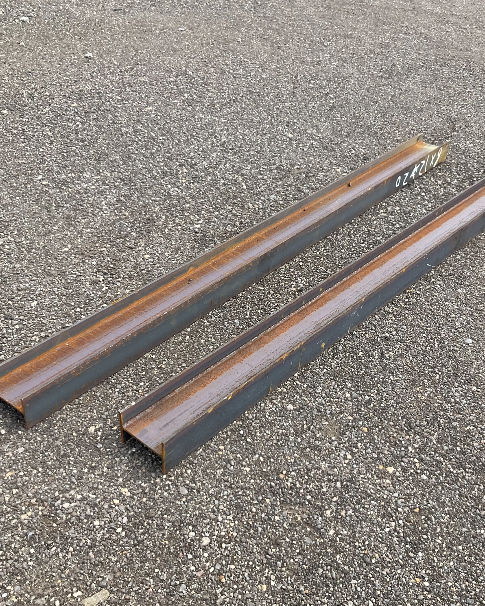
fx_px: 682
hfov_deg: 39.0
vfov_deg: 47.9
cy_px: 303
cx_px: 283
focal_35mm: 38
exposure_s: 1/613
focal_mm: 3
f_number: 1.8
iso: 25
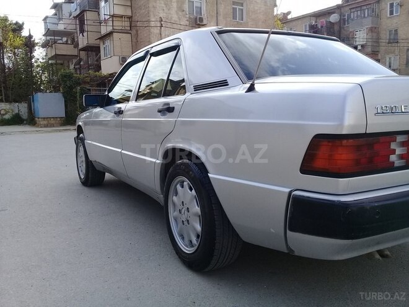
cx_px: 204
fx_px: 366
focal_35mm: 31
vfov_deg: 45.4
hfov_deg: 58.4
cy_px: 154
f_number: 2.2
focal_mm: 3.3
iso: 50
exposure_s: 1/561
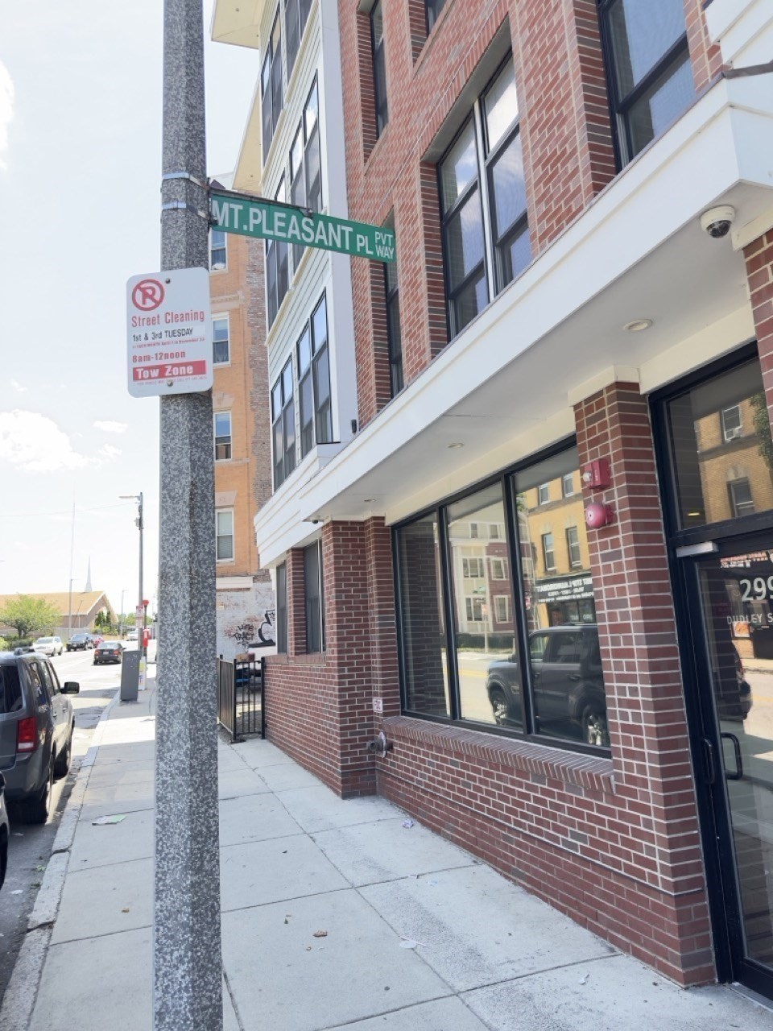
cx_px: 386
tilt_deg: +10.9
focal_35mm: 24
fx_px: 715
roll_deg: +1.9
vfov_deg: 71.6
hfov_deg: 56.8
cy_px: 516
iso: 80
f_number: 1.78
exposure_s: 1/349
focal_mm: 6.86
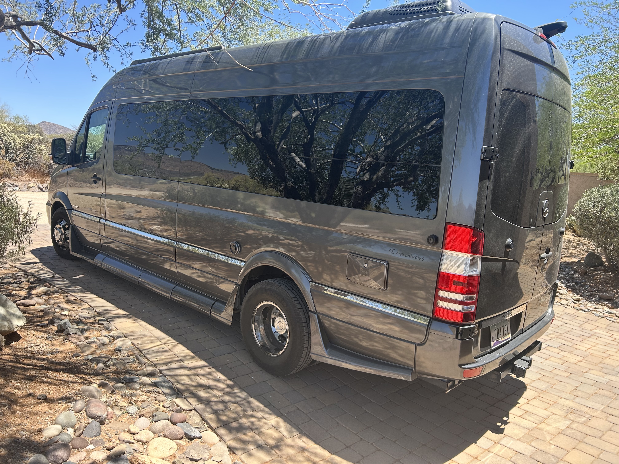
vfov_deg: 53.1
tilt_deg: -7.3
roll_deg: -4.4
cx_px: 310
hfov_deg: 67.3
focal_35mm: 26
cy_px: 232
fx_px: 465
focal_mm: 5.7
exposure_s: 1/924
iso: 50
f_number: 1.5
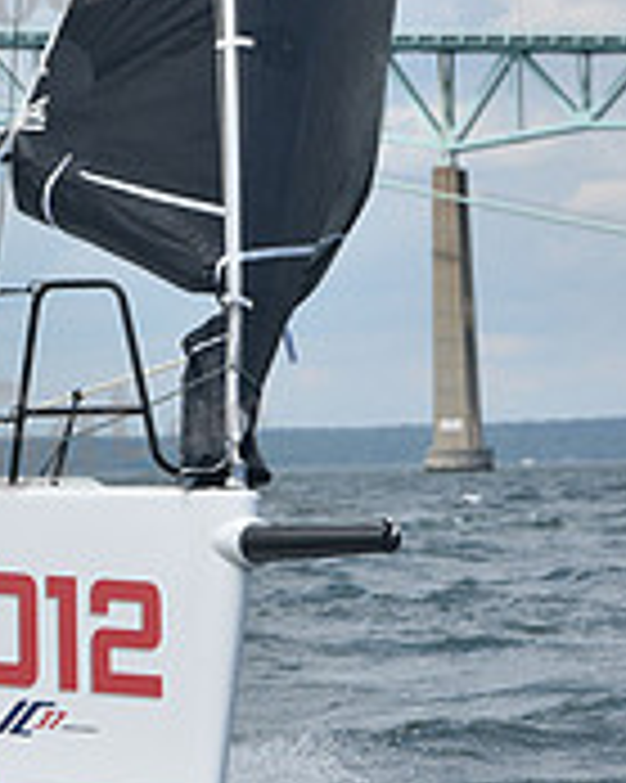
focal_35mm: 392
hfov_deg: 3.9
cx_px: -599
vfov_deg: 4.9
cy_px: 304
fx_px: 9086
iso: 250
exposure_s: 1/1000
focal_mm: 125
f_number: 8
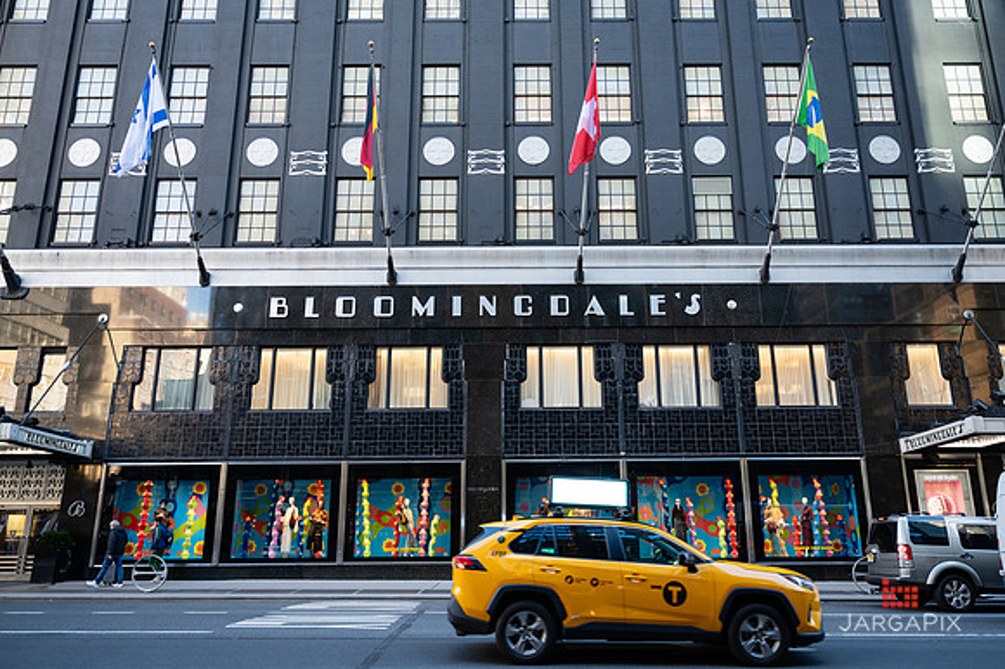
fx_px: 699
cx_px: 524
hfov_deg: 71.4
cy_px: 348
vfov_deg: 51.1
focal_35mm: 25
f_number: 3.2
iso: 320
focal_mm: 24
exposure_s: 1/160
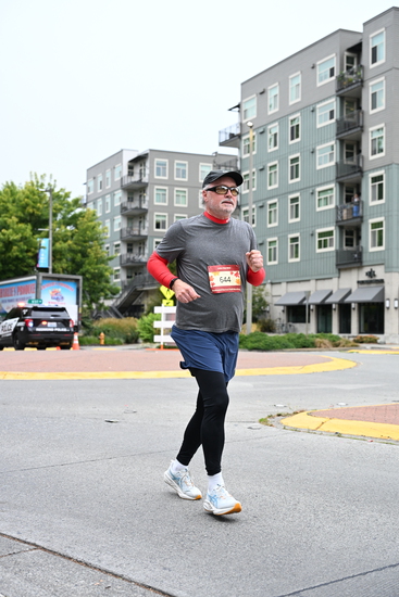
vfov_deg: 40.3
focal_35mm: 49
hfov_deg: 27.5
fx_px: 814
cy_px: 298
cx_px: 200
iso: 1600
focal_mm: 49
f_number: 4
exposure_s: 1/800
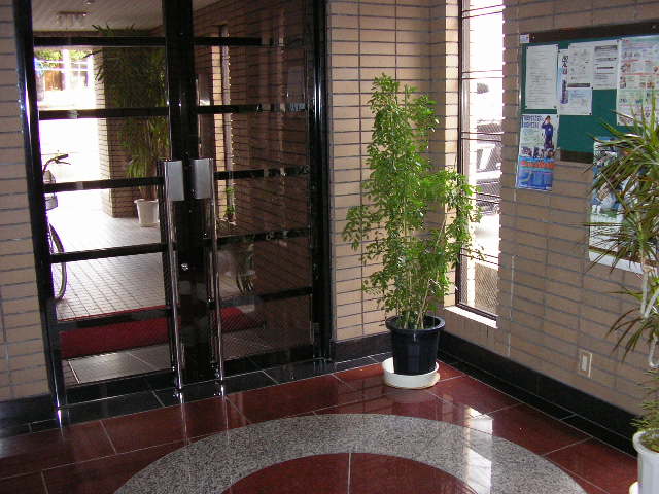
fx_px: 723
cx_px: 330
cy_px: 247
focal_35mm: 38
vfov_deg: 37.7
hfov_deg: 49.0
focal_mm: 5.8
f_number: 2.9
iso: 190
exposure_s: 1/30
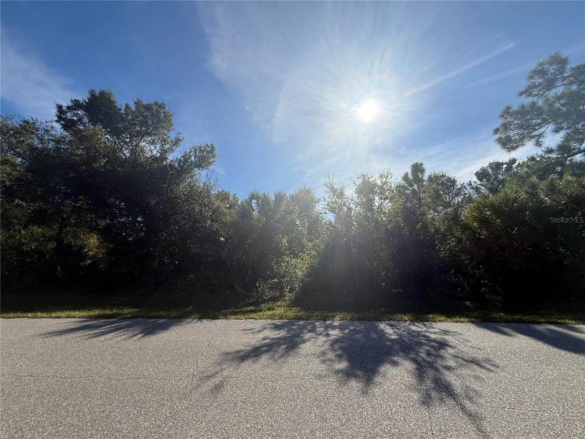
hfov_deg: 102.1
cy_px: 220
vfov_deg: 85.7
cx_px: 292
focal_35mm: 14
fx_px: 237
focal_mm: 2.22
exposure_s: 1/3289
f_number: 2.2
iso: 50
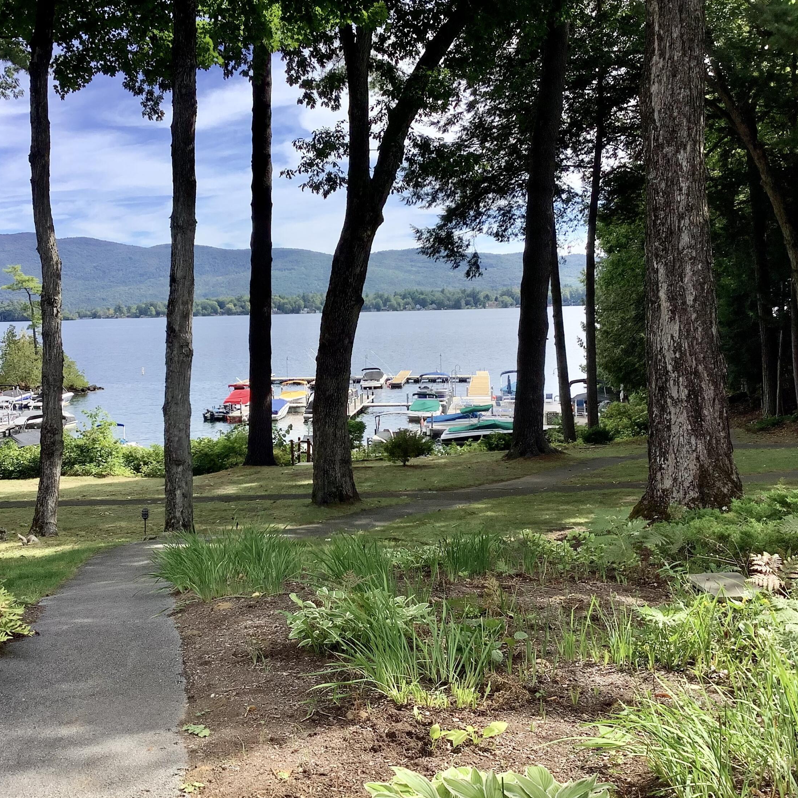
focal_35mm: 37
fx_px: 965
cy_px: 403
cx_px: 307
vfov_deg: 44.9
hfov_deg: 44.6
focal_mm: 3.3
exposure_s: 1/586
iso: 25
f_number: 2.4
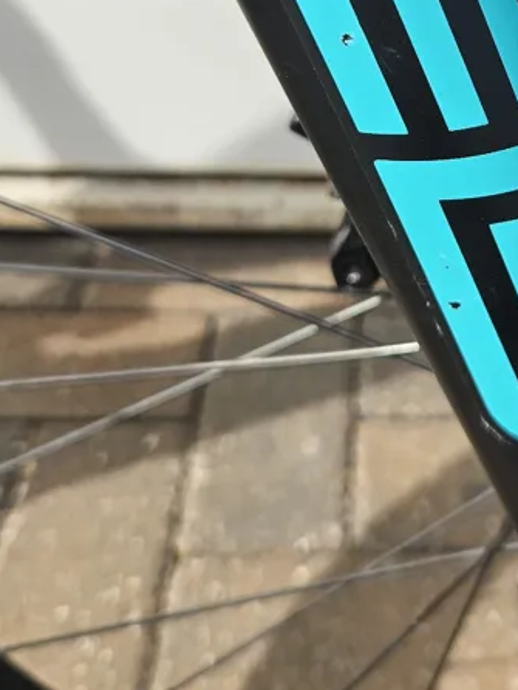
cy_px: 138
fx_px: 1096
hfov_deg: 25.8
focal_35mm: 55
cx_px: 461
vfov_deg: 33.9
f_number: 1.8
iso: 25
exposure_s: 1/1250
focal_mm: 5.4
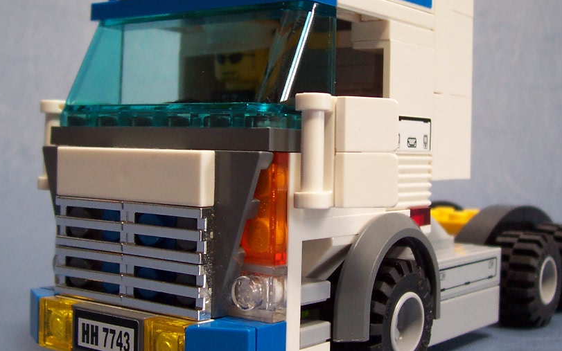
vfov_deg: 22.3
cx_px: 294
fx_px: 888
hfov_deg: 35.1
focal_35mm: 58
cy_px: 134
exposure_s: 1/45
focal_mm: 5.6
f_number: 2.8
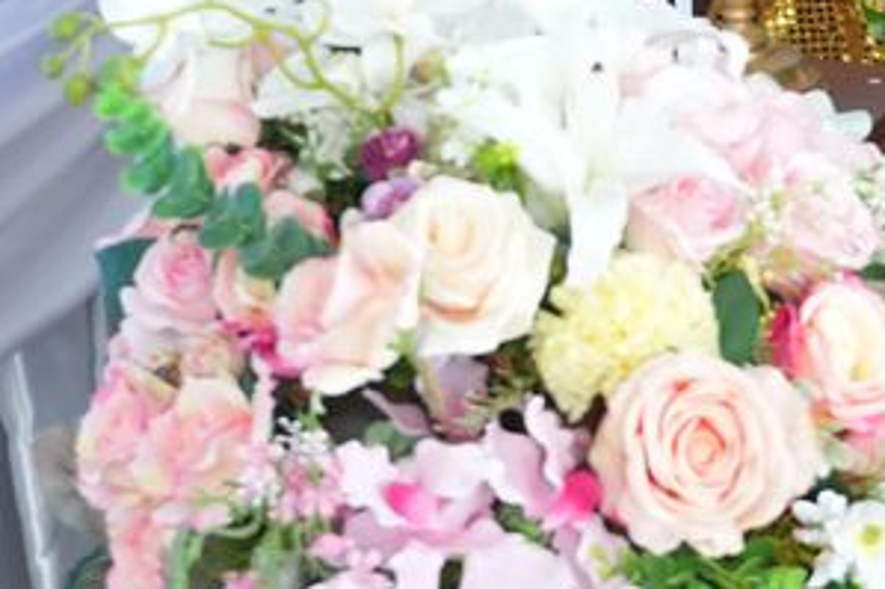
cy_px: -280
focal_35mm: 156
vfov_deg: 8.6
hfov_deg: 12.9
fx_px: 3825
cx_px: 1069
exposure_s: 1/125
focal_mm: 31
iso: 1000
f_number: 4.5
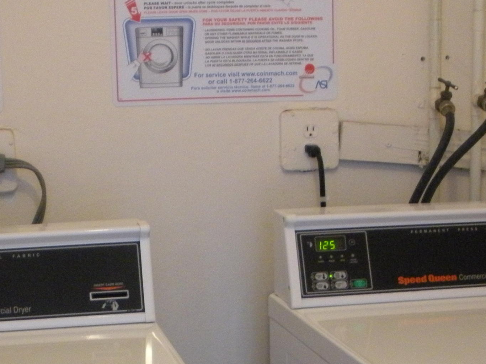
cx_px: 198
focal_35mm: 79
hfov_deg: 24.7
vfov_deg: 18.2
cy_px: 353
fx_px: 1109
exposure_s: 1/37.4
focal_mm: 6.3
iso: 400
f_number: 3.5
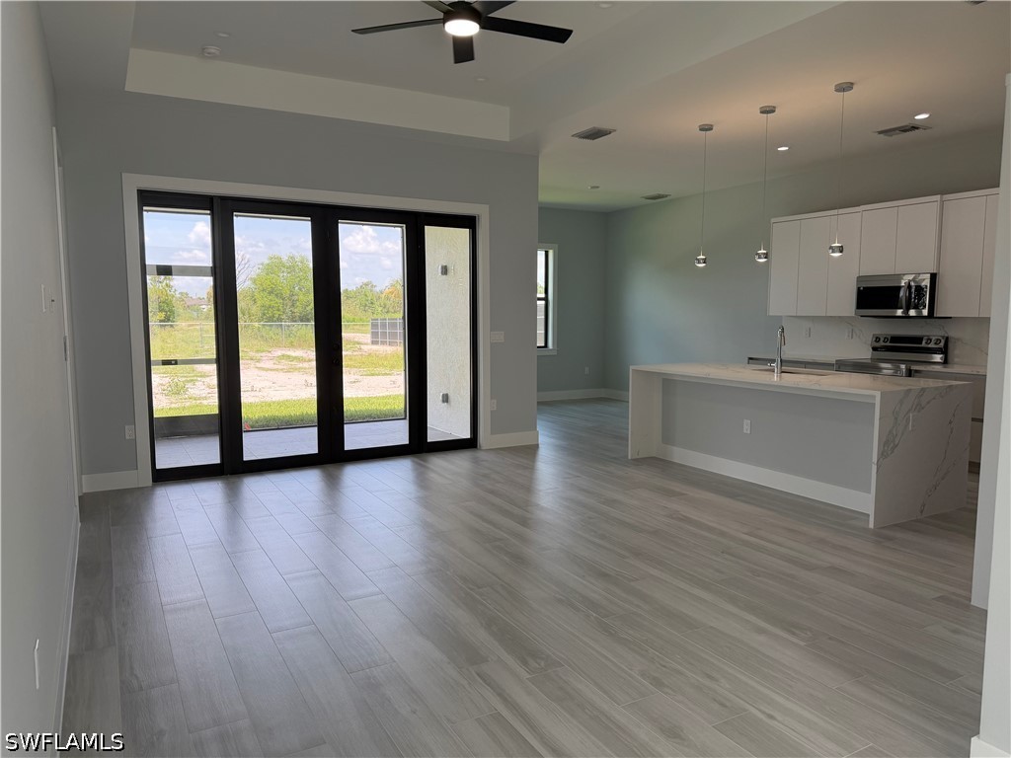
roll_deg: +0.9
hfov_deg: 71.6
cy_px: 379
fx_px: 701
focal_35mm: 24
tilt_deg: -6.1
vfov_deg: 56.8
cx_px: 506
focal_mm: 6.76
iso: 100
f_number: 1.78
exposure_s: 1/497
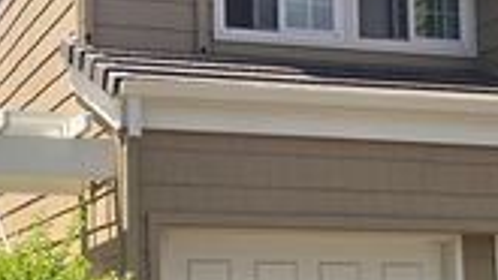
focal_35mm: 76
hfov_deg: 27.0
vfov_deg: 15.7
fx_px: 1004
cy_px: 245
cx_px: 60
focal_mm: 6.3
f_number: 1.7
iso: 12
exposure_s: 1/532
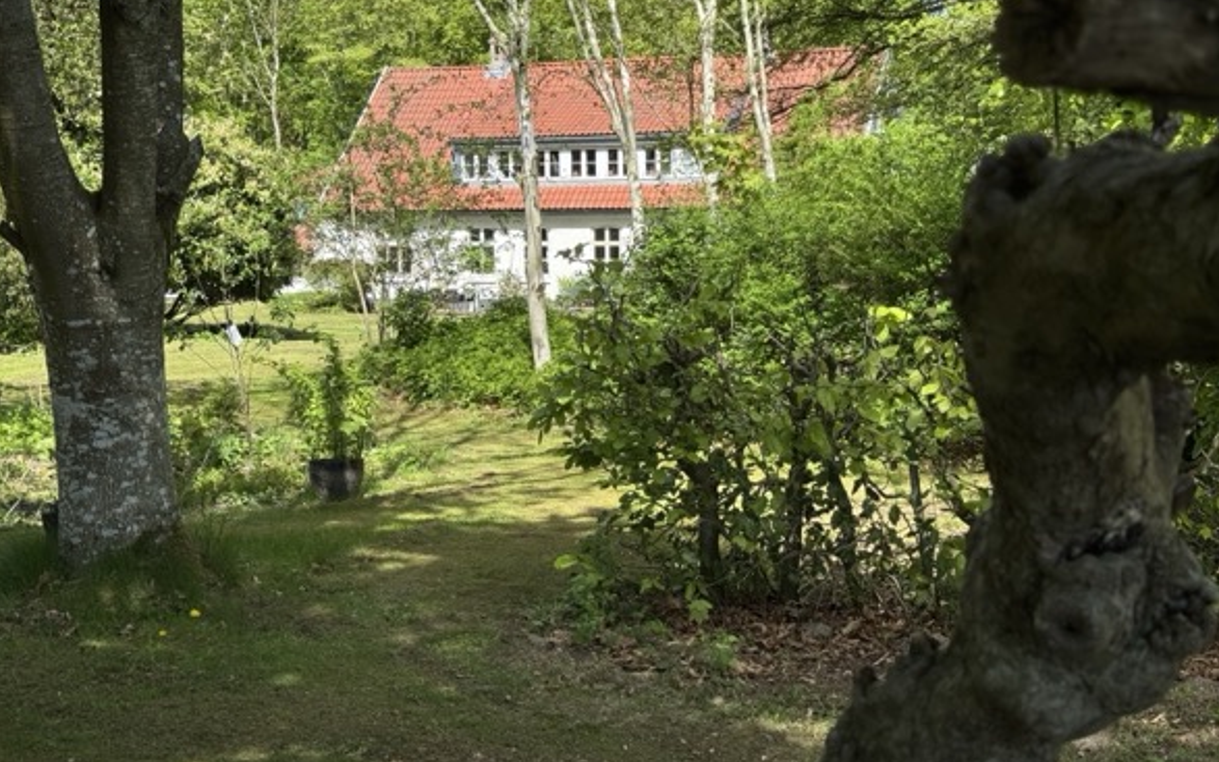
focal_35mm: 52
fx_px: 1728
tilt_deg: -5.5
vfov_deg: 24.9
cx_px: 615
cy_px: 378
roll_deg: +0.6
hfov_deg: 38.9
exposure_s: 1/2833
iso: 64
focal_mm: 6.76
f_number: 1.78
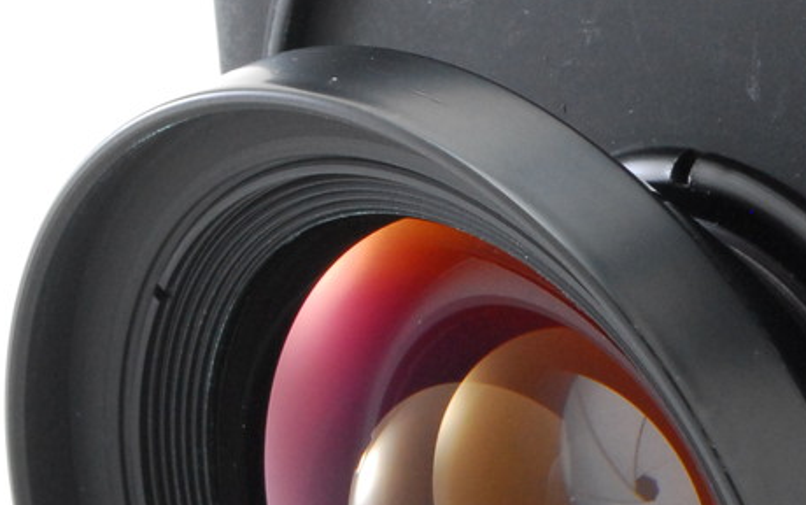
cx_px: 831
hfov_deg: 7.1
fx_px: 6434
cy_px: 325
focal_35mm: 293
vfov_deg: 4.5
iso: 500
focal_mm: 55
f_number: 16
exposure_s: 1/125
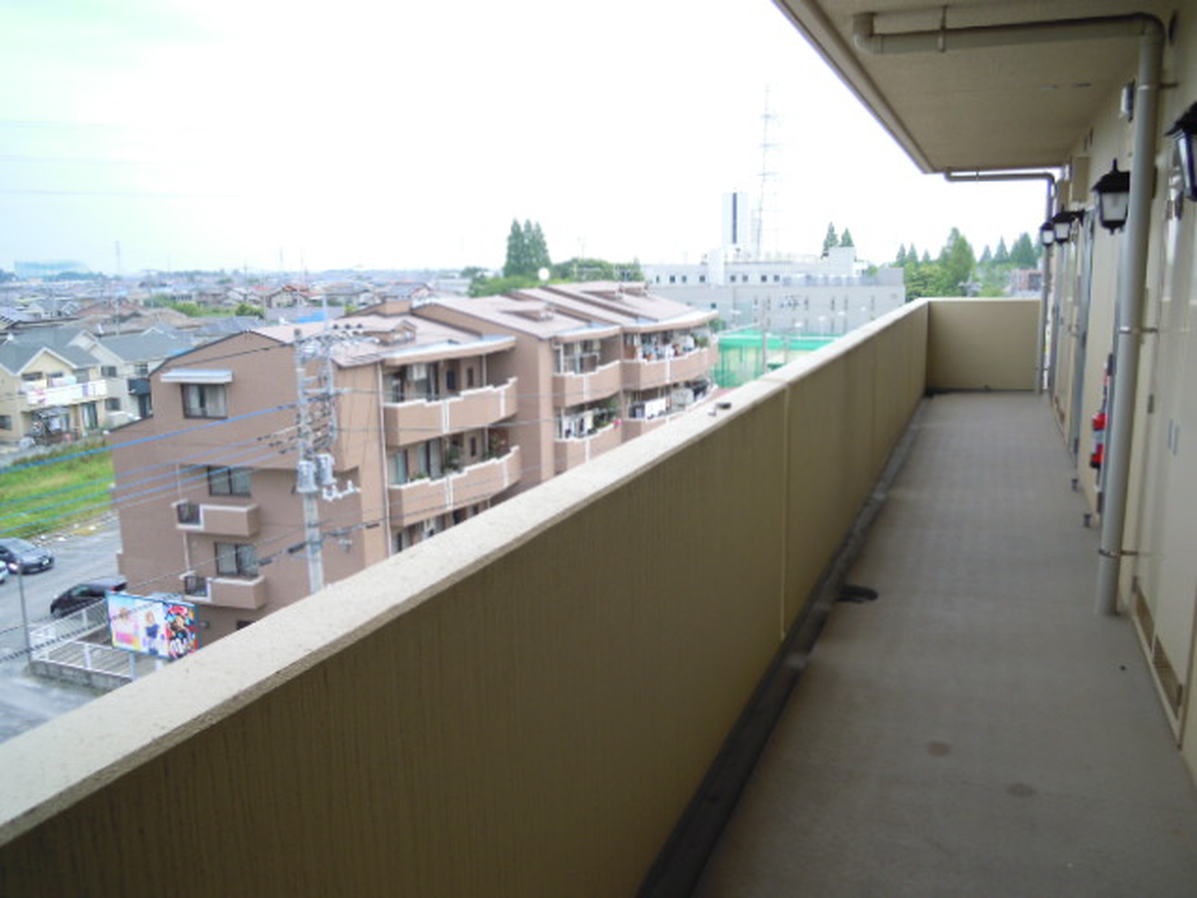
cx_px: 598
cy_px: 449
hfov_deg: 63.4
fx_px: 968
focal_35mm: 28
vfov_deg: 49.7
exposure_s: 1/640
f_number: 2.7
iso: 100
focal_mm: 5
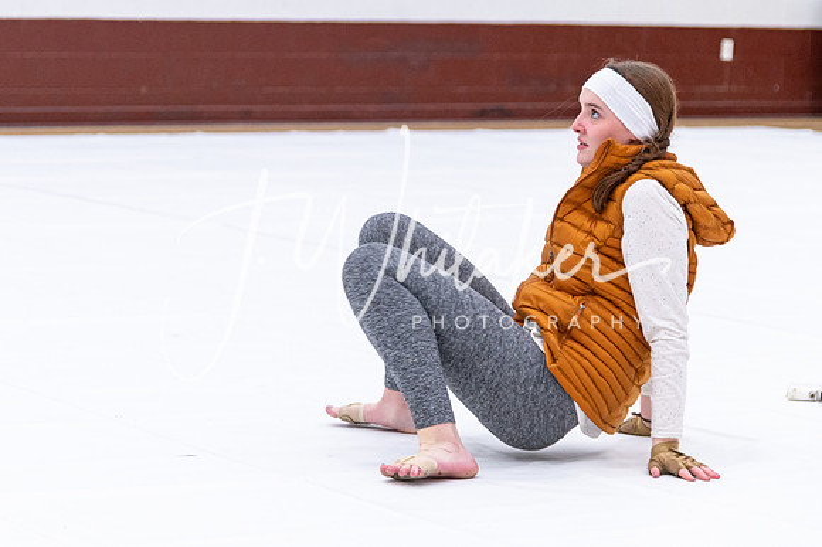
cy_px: 153
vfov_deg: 10.6
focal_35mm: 129
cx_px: 356
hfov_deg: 15.9
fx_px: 2934
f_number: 4
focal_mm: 86
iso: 1600
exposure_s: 1/320
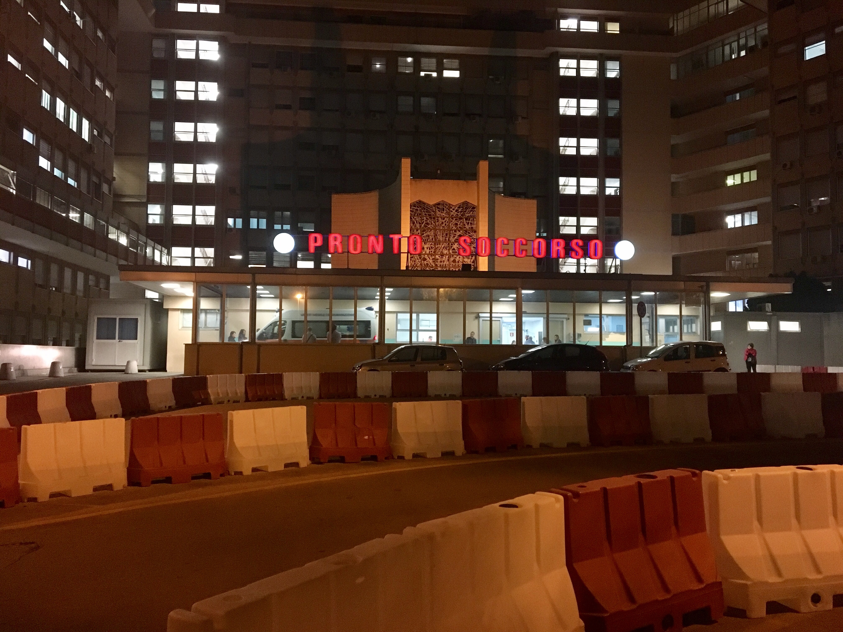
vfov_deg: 48.2
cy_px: 316
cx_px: 422
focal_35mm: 29
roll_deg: -0.3
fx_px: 706
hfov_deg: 61.7
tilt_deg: +3.0
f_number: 2.2
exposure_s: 1/17
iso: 250
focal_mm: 4.15
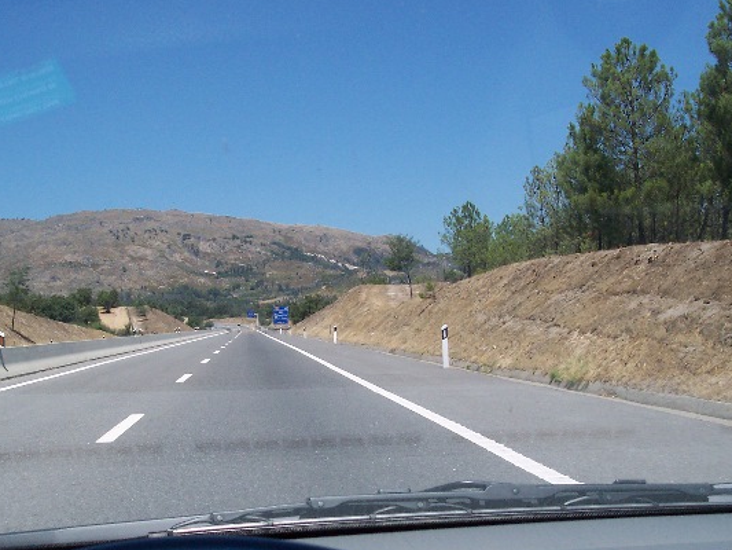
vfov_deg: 25.6
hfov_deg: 33.7
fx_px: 1206
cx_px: 294
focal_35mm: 57
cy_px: 315
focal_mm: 8
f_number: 4.8
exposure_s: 1/700
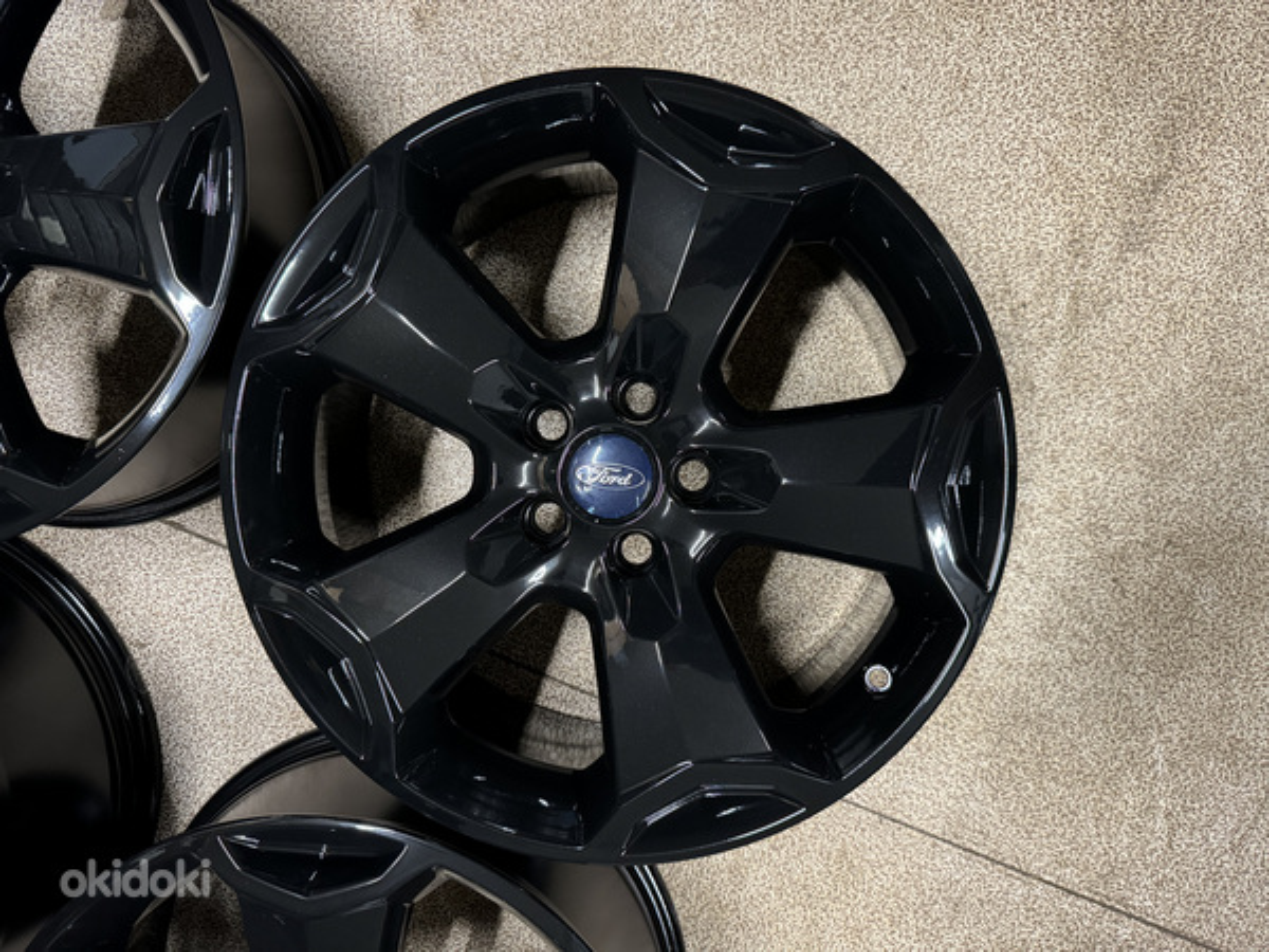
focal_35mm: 24
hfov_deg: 71.6
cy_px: 476
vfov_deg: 56.8
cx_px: 634
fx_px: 880
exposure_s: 1/60
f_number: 1.78
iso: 500
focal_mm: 6.76
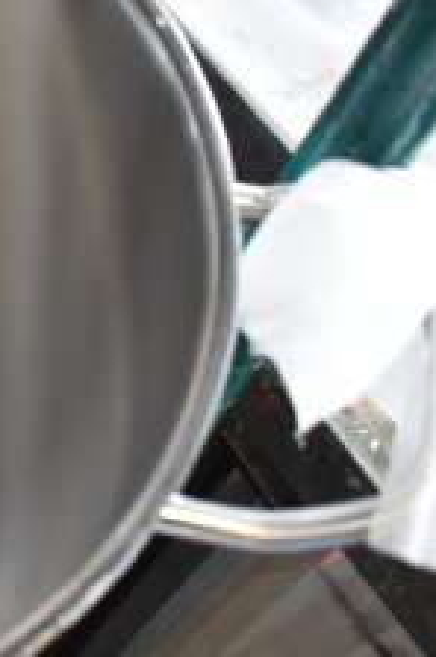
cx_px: -430
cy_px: 243
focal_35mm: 86
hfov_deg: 13.5
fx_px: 1574
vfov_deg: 23.5
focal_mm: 21
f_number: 3.8
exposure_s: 1/30
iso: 560
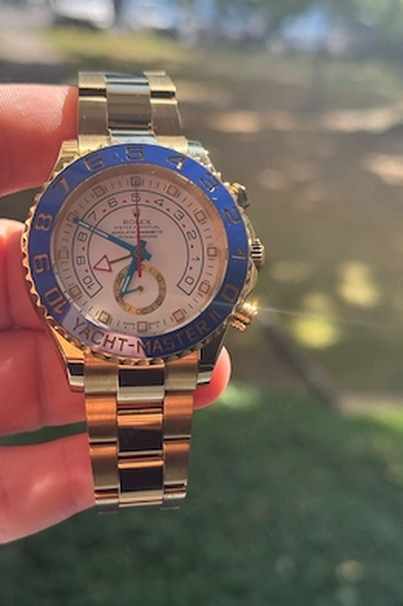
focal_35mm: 51
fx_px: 857
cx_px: 190
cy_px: 306
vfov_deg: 38.9
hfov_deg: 26.5
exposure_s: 1/1167
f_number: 1.78
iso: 100
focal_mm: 6.76
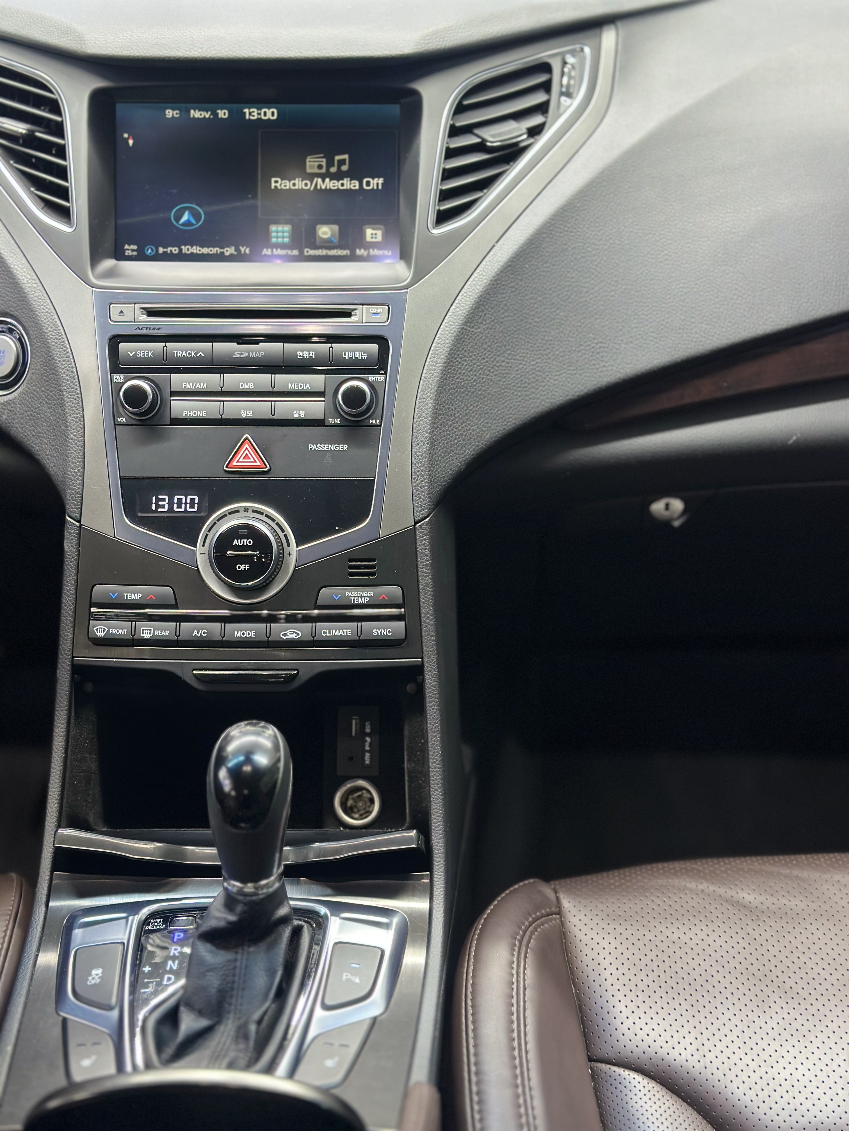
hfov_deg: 30.3
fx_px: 1570
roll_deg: -0.1
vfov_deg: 39.7
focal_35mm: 48
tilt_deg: -29.1
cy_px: 566
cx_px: 424
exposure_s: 1/50
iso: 200
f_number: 1.78
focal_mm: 6.86
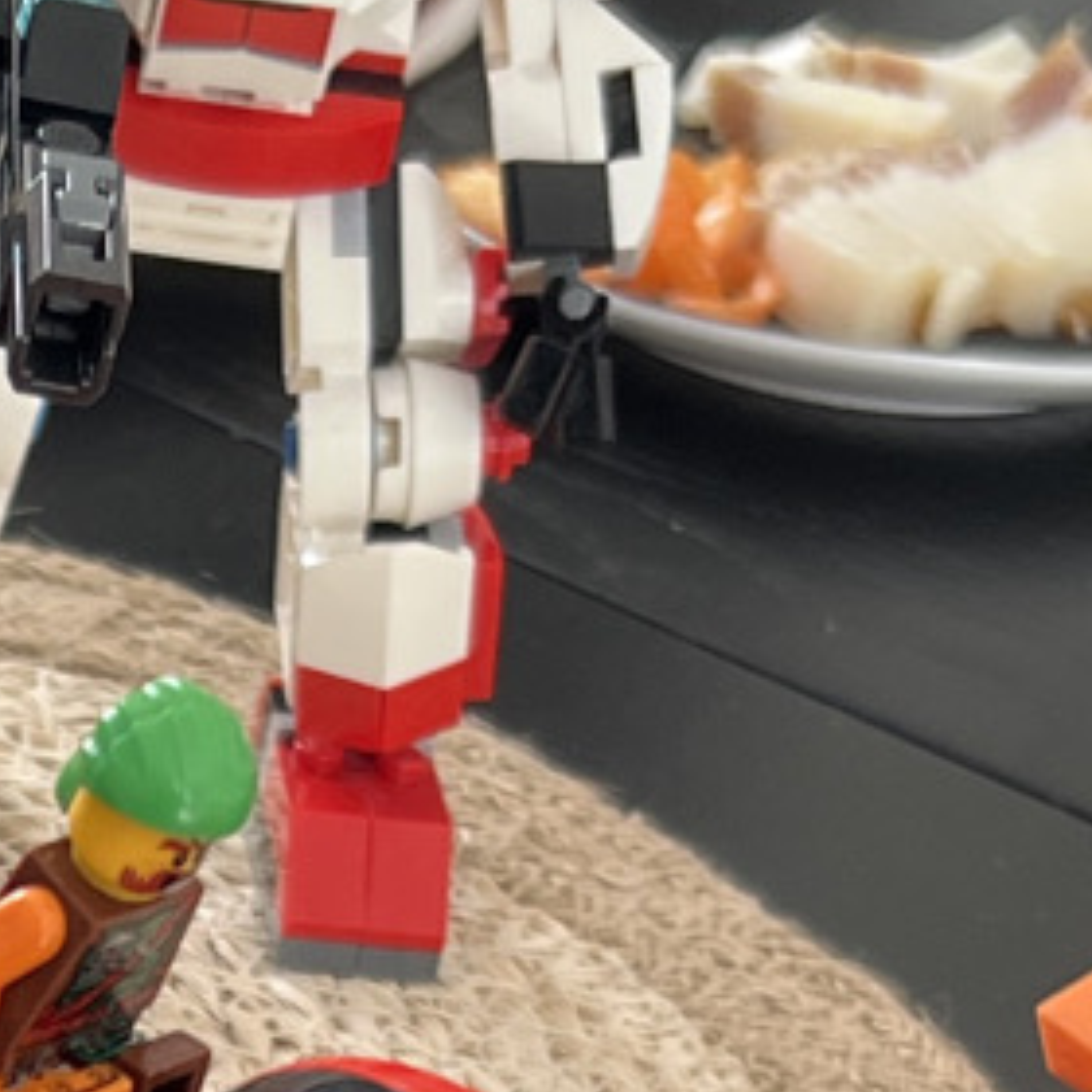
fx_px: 5853
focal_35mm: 164
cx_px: -437
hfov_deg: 10.4
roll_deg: -5.6
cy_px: 1841
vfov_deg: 10.2
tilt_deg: -34.2
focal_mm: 5.7
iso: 125
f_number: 1.5
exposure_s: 1/121
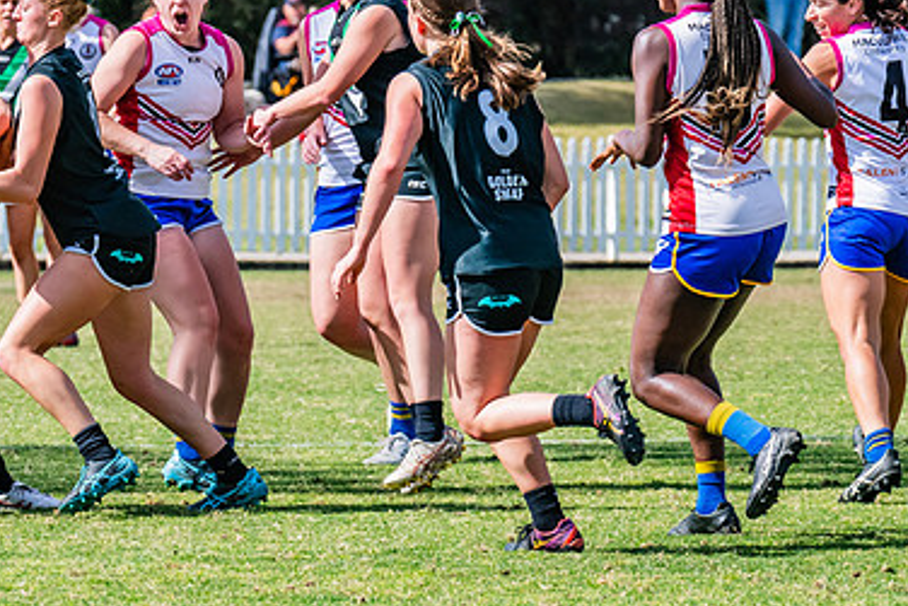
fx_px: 14230
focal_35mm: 564
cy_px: 268
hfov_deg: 3.7
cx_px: -18
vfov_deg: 2.4
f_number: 10
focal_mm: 250
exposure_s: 1/1250
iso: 800
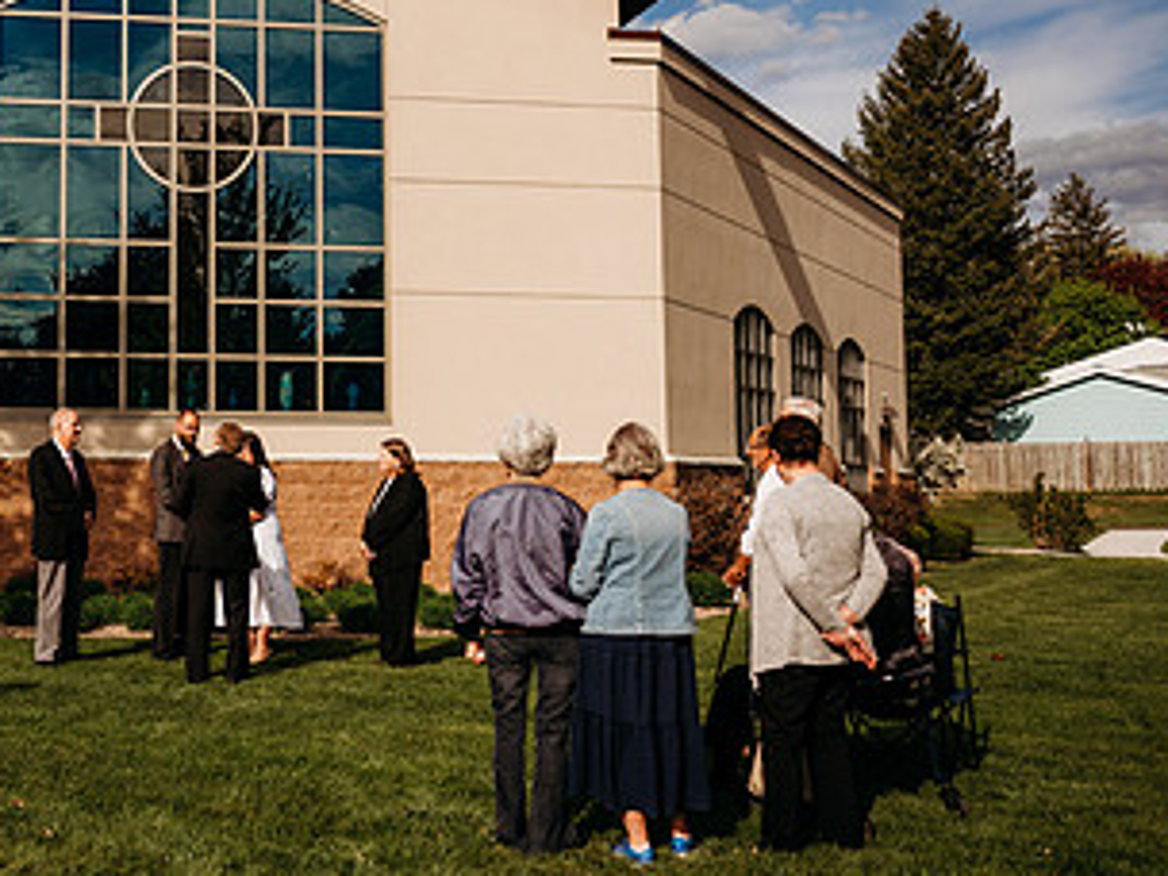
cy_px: 363
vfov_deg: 32.8
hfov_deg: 40.6
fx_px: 1485
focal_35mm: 44
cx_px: 181
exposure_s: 1/4000
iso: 125
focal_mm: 24
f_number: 2.8
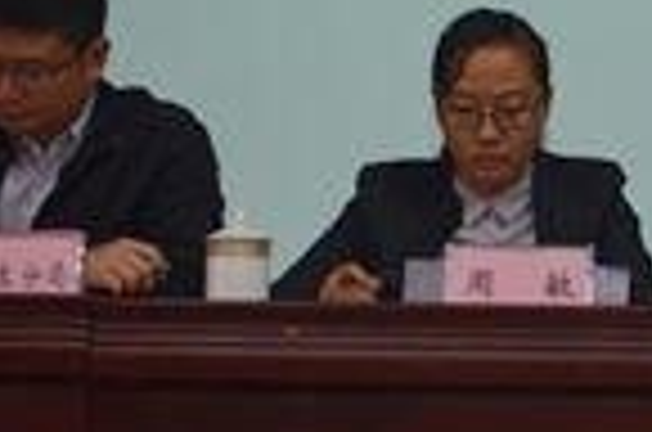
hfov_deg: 8.5
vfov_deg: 5.7
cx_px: 971
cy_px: -56
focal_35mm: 238
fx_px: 4301
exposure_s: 1/30
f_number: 5.3
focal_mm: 46
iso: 1250
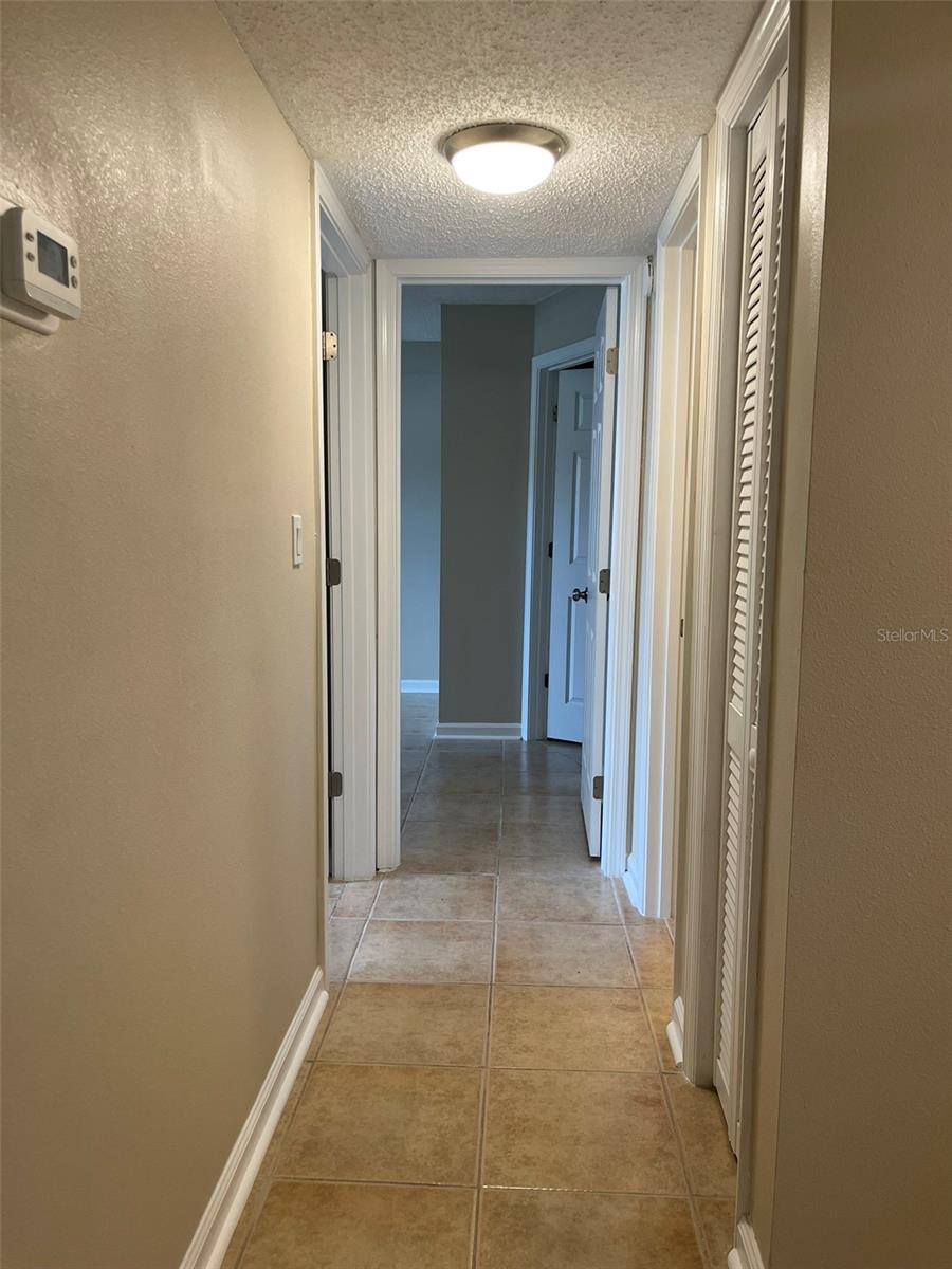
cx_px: 476
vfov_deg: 67.3
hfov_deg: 53.1
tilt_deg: -7.5
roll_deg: -0.1
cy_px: 634
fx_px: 953
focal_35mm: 26
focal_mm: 5.1
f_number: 1.6
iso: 125
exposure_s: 1/120
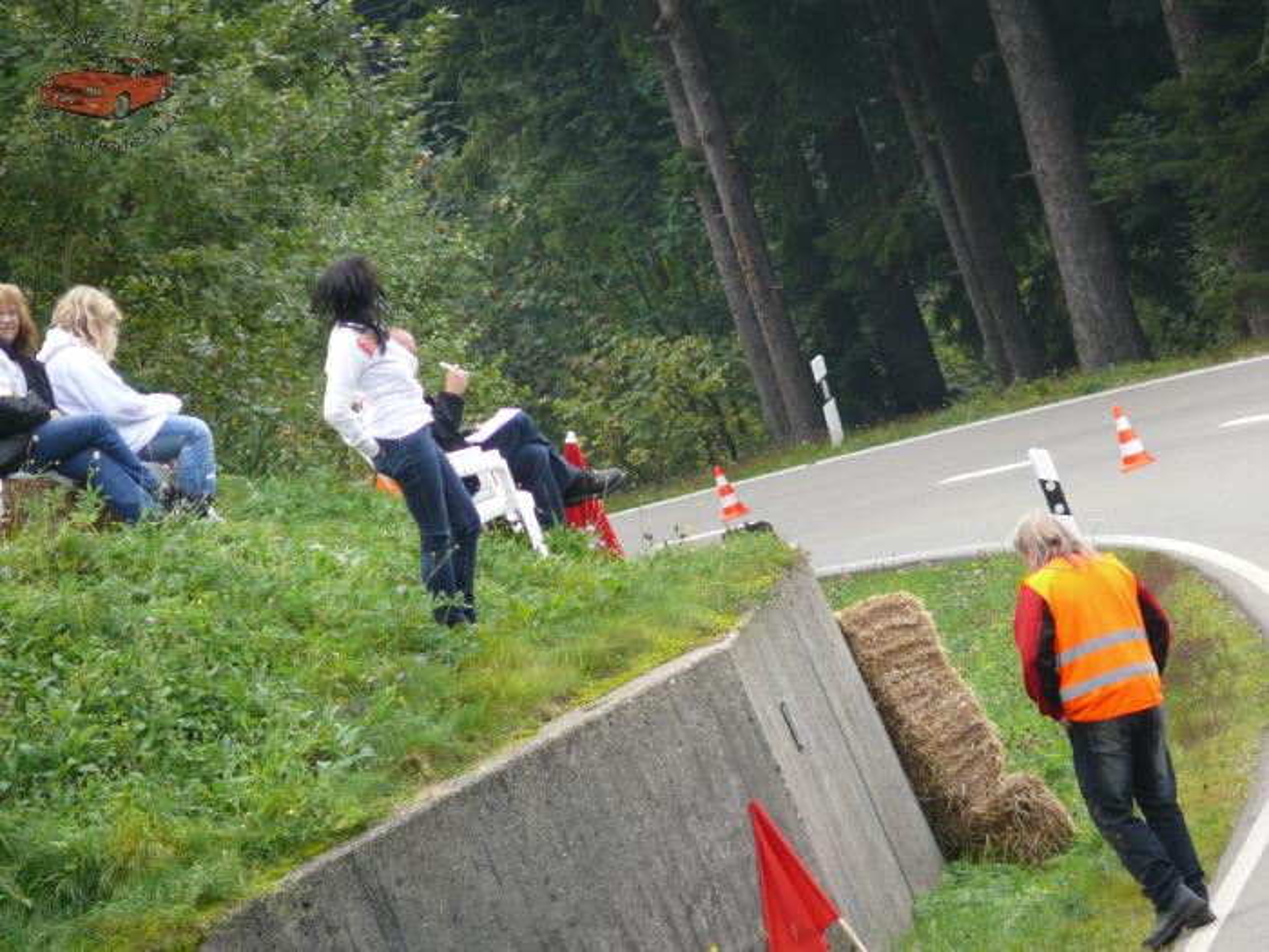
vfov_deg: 3.5
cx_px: 634
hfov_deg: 4.7
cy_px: 476
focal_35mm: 420
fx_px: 15397
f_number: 3.7
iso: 160
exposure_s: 1/125
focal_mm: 88.8
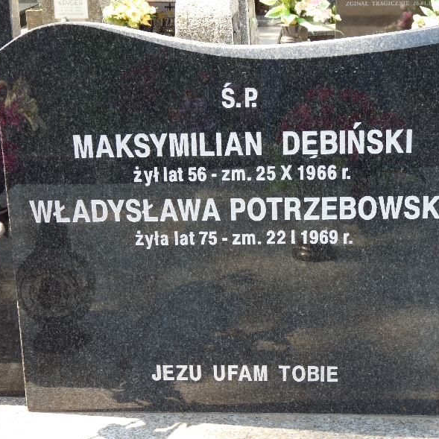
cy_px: 218
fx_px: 947
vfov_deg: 26.1
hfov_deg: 26.1
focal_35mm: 66
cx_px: 239
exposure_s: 1/125
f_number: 3.6
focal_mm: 9.8
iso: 100
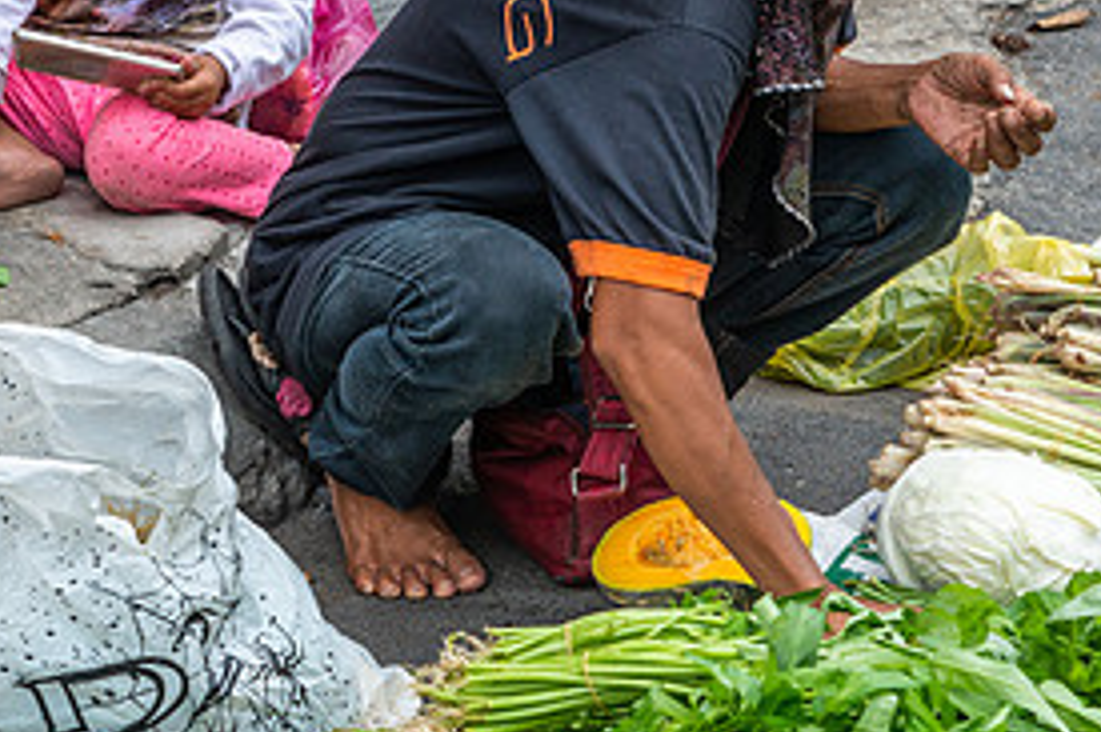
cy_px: -22
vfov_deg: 7.5
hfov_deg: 11.3
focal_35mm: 181
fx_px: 5532
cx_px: 118
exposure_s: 1/90
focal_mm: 78
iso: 320
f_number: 8
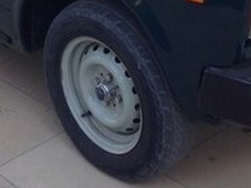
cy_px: -130
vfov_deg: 11.9
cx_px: 109
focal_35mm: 116
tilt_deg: -13.0
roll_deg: +1.3
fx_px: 841
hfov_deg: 17.0
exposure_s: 1/120
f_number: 2.4
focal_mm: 4.12
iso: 50
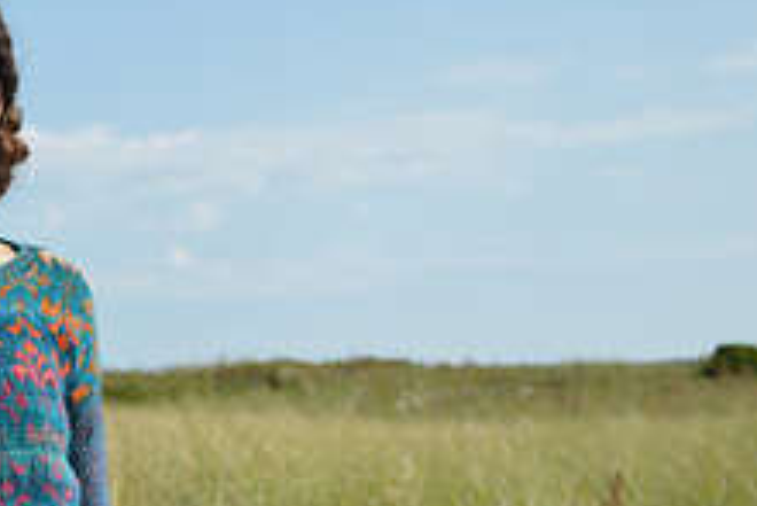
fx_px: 3156
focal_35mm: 150
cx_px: -65
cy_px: 501
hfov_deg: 13.4
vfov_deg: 9.1
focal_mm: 44
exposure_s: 1/160
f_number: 6.3
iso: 100
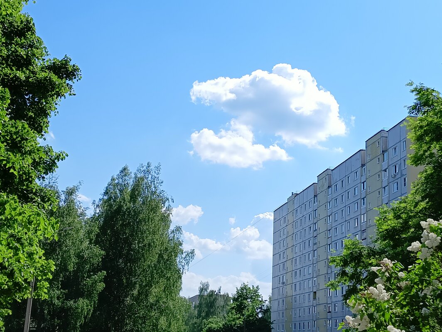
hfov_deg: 35.5
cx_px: 221
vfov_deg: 27.1
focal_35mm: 54
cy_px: 166
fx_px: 690
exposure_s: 1/1142
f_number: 1.8
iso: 64
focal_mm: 4.05
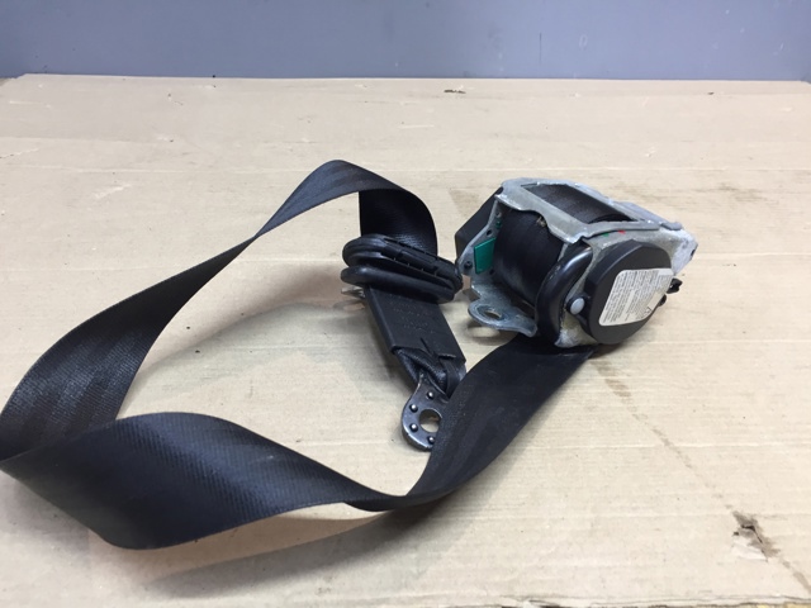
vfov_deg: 48.2
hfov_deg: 61.7
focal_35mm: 29
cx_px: 406
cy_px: 304
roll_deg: -3.1
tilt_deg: -33.4
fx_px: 679
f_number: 2.2
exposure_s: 1/33
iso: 100
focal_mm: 4.15
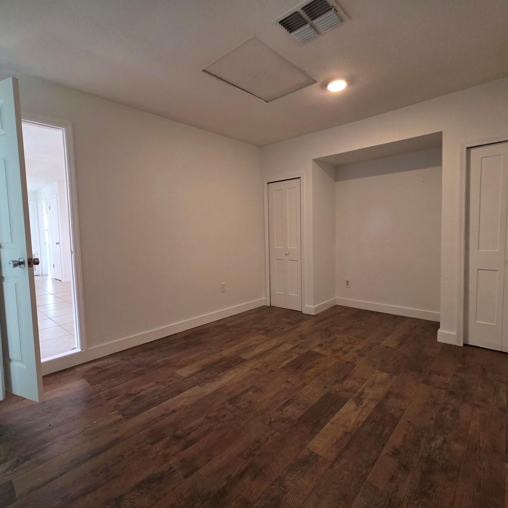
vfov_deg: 87.4
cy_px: 256
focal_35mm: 16
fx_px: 266
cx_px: 221
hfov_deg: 87.0
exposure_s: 1/120
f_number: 1.9
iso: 250
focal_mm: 2.2
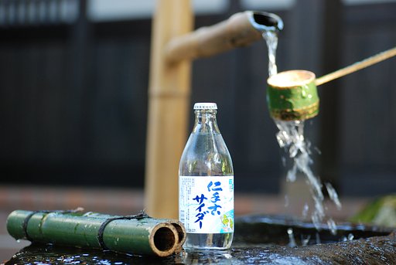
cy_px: 132
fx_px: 1487
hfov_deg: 15.2
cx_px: 198
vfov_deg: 10.2
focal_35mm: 135
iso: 400
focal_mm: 90
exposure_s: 1/100
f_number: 3
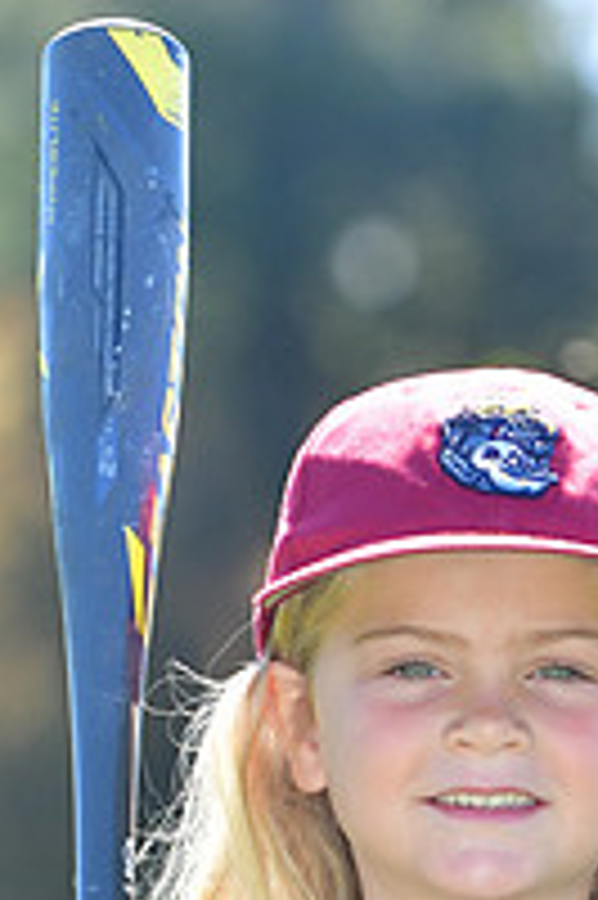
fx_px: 14126
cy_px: 1004
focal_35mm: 566
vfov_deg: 3.6
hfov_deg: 2.4
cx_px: 506
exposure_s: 1/1000
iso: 400
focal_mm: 130
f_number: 4.5
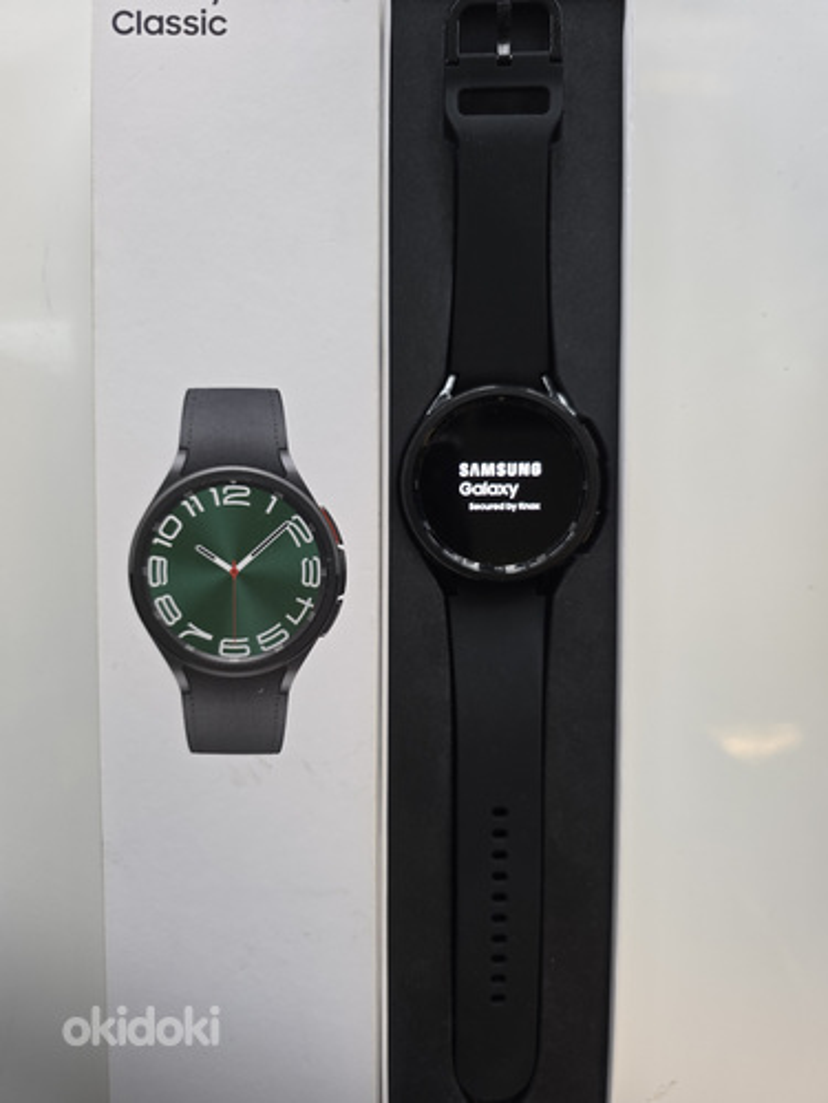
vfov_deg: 73.9
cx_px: 414
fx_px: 734
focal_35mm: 23
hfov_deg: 58.9
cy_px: 552
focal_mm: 6.3
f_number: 1.7
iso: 64
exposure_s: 1/51
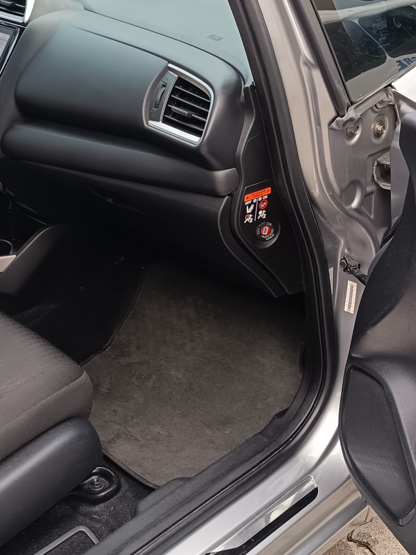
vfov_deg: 35.5
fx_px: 865
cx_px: 164
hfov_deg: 27.0
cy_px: 238
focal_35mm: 54
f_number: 1.7
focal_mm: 5.24
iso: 438
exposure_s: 1/24
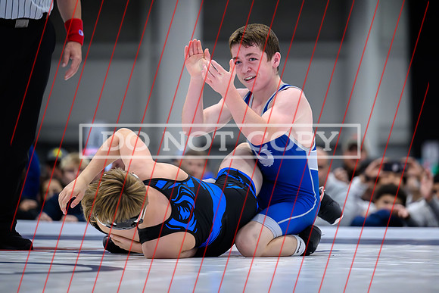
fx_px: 2343
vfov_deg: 7.2
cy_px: 126
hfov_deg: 10.7
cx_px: 231
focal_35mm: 192
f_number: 2.8
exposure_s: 1/800
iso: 10000
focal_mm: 165
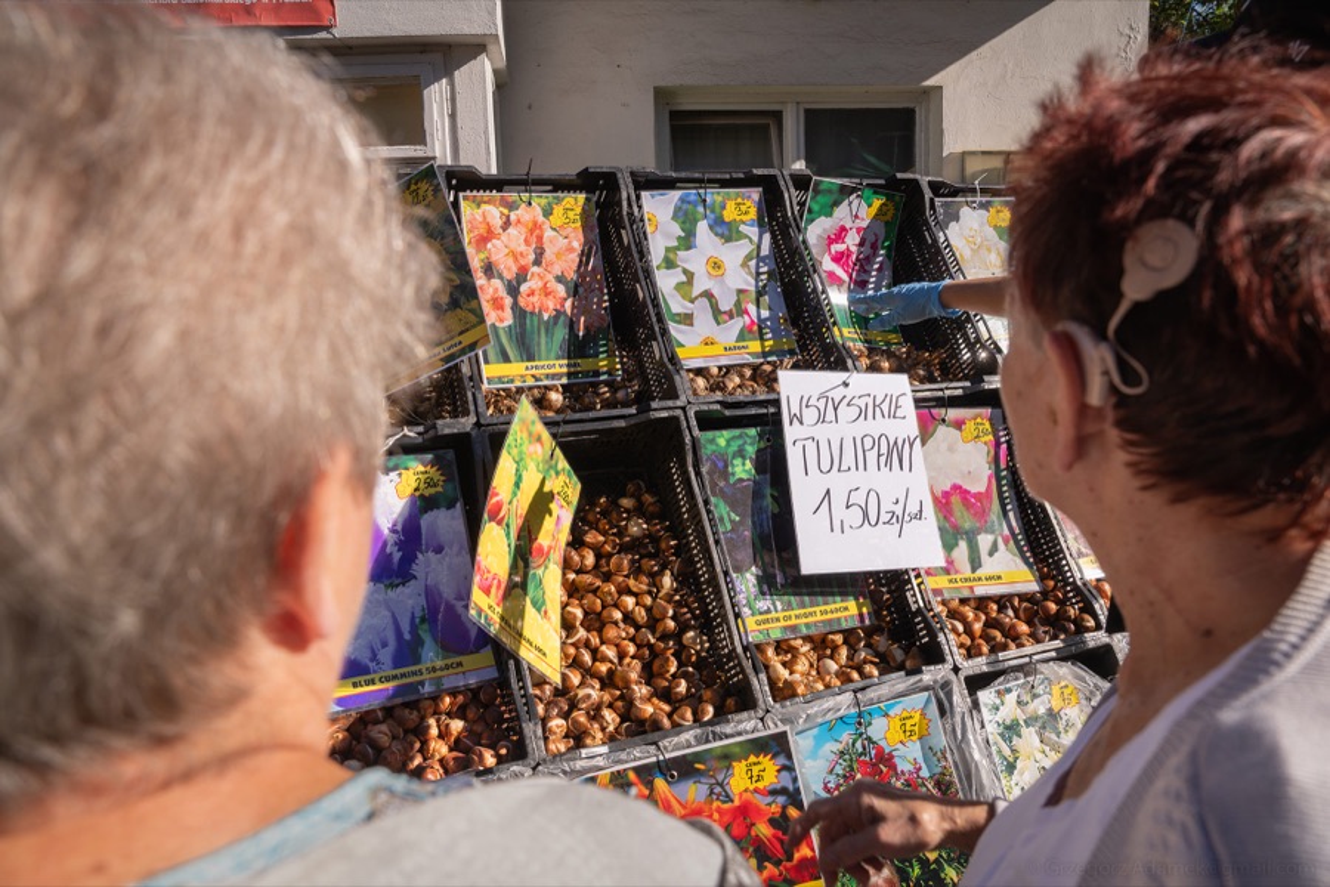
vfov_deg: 53.1
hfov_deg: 73.7
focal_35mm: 24
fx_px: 887
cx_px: 665
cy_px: 444
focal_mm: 24
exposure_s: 1/320
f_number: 7.1
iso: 100
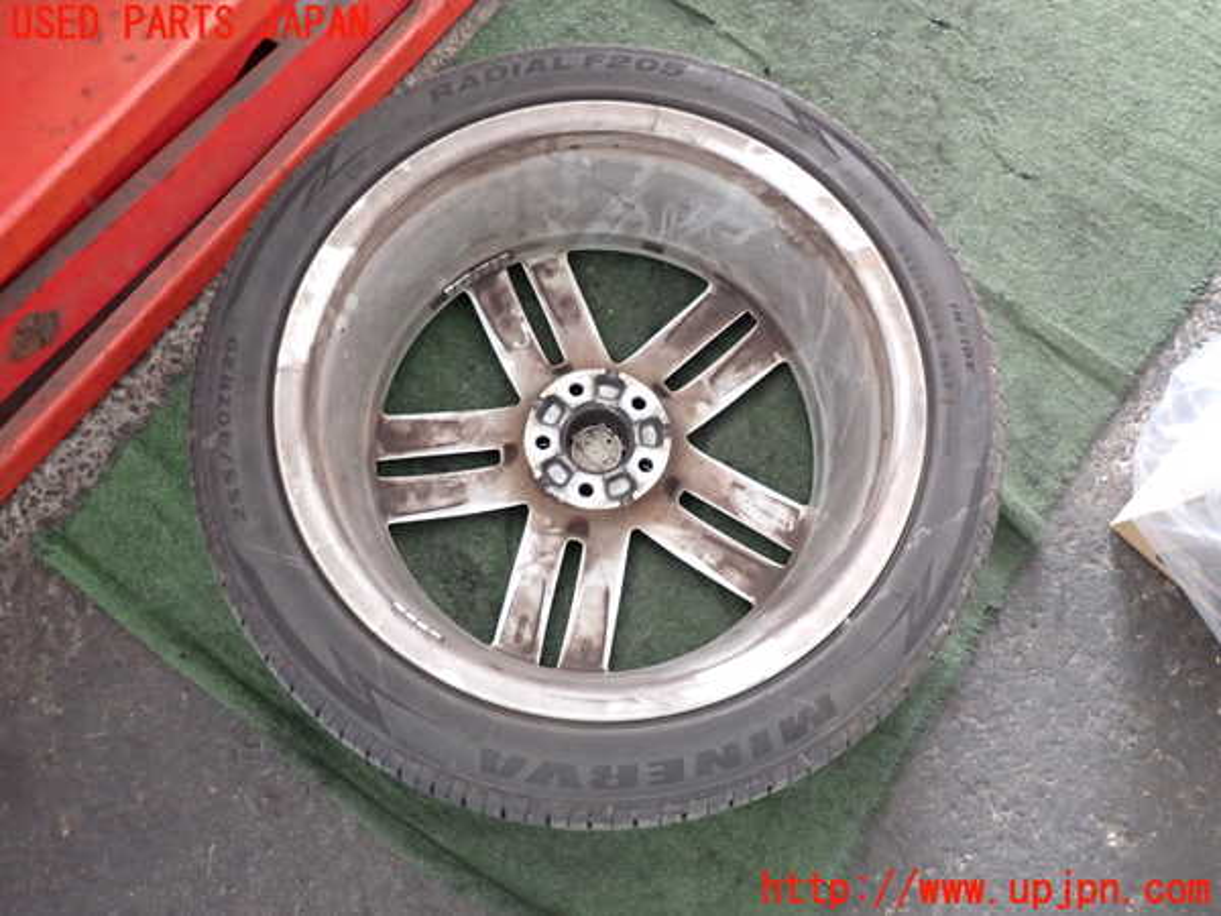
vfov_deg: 54.9
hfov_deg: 69.4
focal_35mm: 25
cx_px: 610
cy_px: 458
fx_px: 882
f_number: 2
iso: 400
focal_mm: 4.5
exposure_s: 1/30
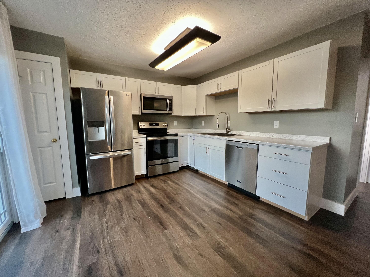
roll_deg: -0.7
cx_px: 185
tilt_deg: -6.3
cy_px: 138
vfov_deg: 89.9
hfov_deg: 106.2
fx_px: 139
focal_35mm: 13
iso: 250
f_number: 1.8
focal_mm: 1.57
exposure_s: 1/60
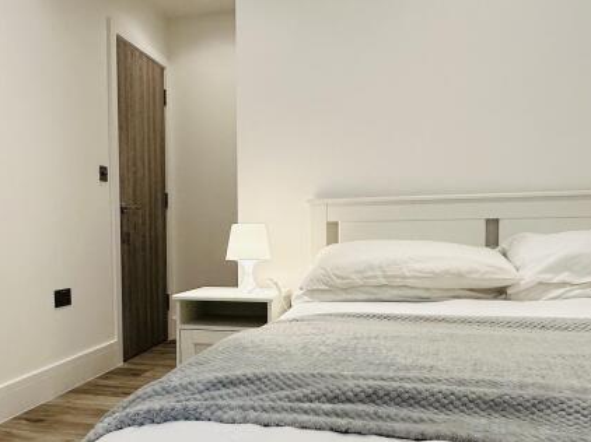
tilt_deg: -3.2
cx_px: 220
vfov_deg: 41.6
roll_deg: +0.9
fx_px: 580
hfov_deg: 53.4
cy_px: 266
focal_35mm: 34
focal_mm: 2.22
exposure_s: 1/100
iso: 200
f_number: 2.2
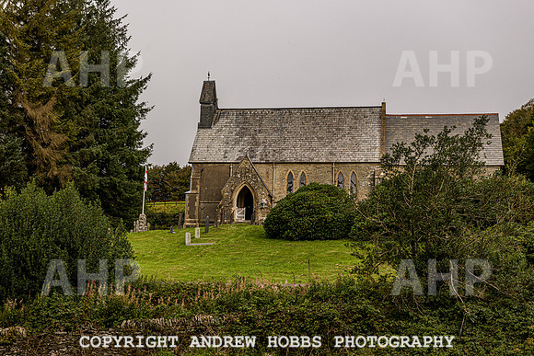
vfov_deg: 24.0
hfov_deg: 35.3
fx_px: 838
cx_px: 267
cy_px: 178
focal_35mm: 56
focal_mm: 55
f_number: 5.6
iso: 250
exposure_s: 1/640
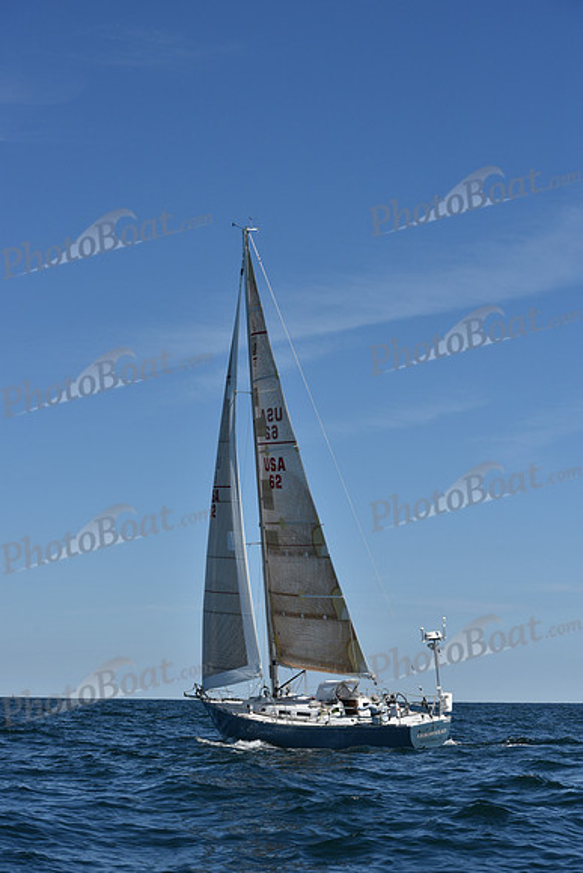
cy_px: 436
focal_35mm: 70
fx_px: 1699
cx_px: 292
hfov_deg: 19.5
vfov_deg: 28.8
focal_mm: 70
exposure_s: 1/1600
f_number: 8
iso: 250
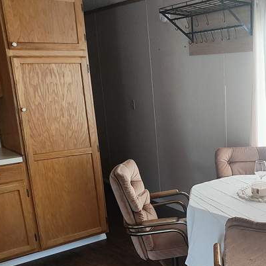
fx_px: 383
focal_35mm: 44
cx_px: 245
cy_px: 198
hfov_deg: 35.8
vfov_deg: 37.5
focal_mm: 4.15
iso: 177
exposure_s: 1/120
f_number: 1.5
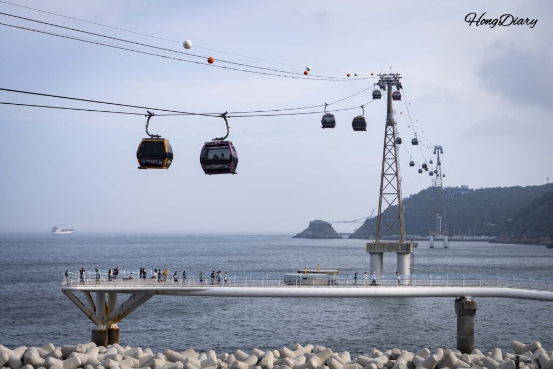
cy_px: 184
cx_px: 276
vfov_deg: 22.6
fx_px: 922
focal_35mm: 60
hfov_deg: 33.4
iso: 100
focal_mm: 60
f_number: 11
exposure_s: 1/125
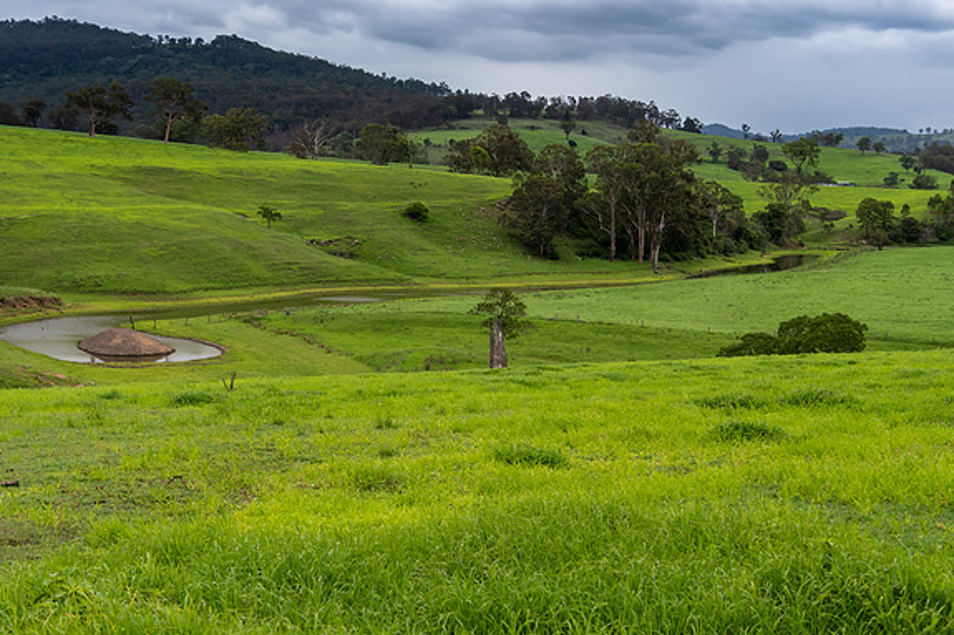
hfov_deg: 37.5
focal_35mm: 53
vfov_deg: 25.5
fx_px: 1404
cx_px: 479
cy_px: 318
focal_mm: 35
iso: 400
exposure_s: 1/1600
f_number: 6.3
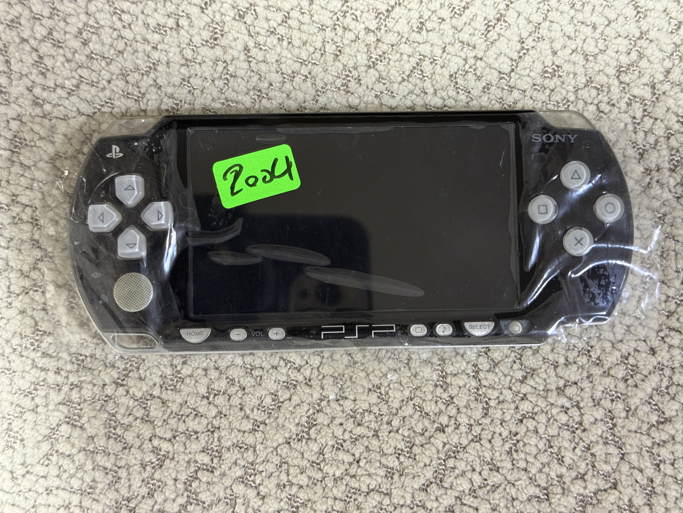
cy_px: 256
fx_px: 947
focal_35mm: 48
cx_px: 342
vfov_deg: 30.3
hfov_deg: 39.7
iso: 320
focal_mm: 6.76
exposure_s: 1/33
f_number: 1.78
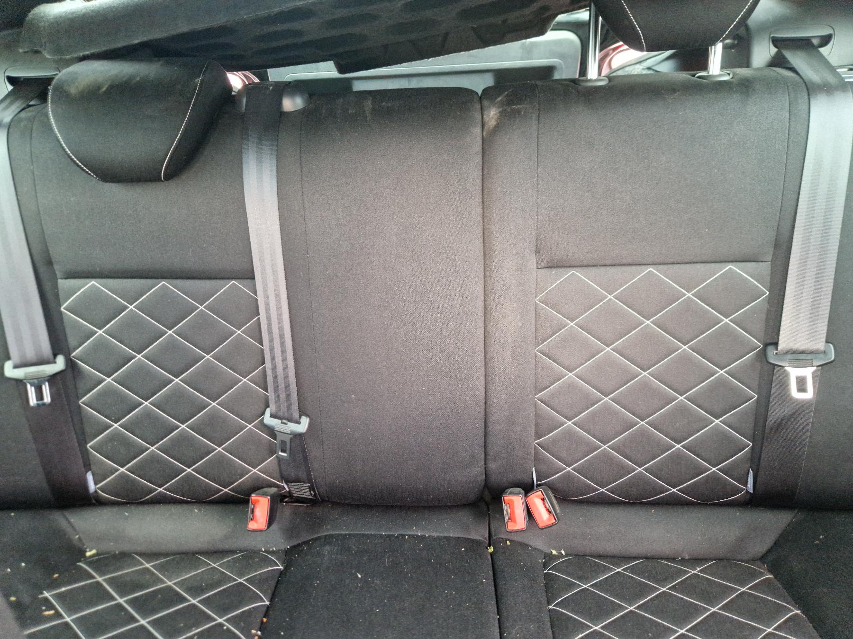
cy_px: 320
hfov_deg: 73.9
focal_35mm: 23
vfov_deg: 58.9
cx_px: 426
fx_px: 567
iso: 250
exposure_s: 1/50
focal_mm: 5.4
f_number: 1.8
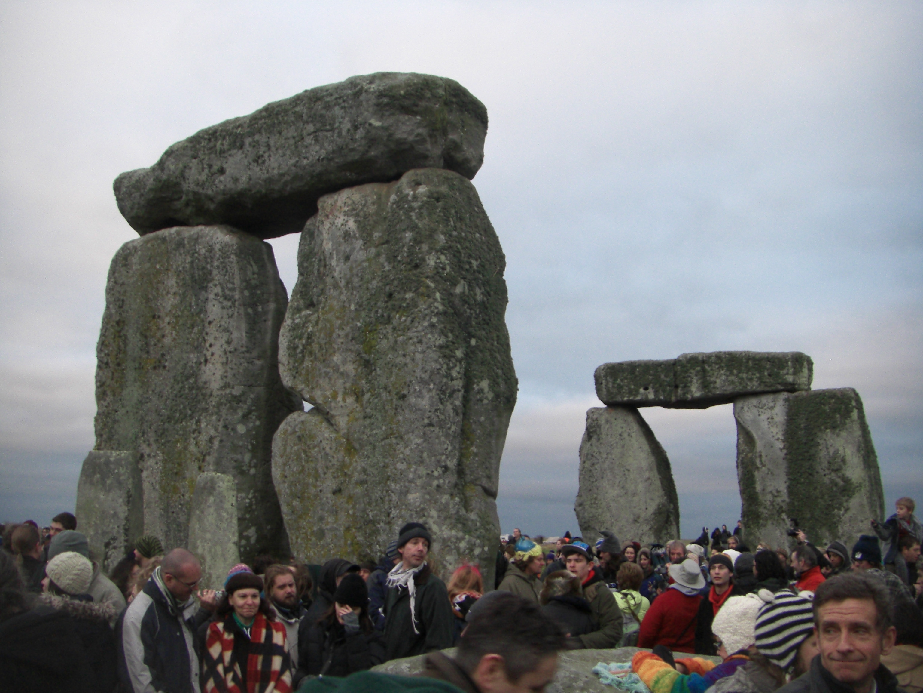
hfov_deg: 49.0
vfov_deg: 37.7
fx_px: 1013
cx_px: 462
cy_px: 346
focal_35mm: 38
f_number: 3.4
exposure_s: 1/80
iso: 200
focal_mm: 6.3
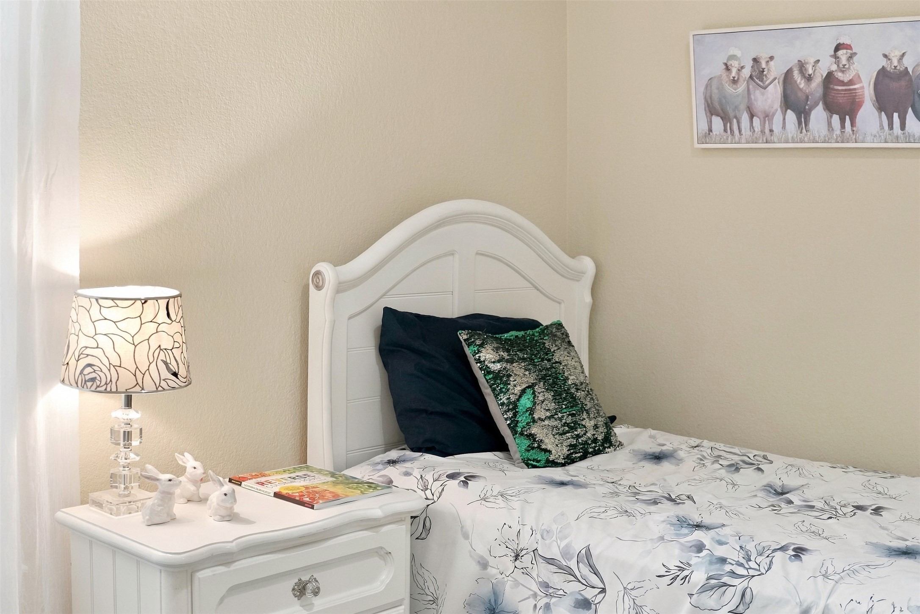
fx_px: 1022
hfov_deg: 48.5
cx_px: 460
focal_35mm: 40
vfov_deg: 33.4
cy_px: 307
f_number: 4
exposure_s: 1/250
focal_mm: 40
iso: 4000
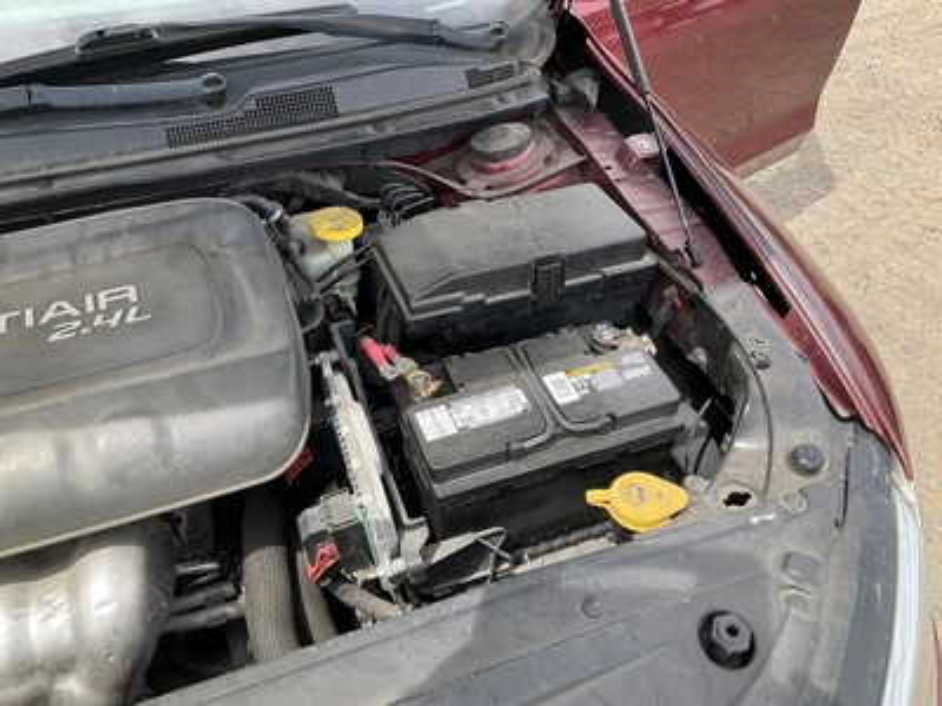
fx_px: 789
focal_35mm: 29
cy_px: 353
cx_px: 471
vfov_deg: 48.2
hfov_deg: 61.7
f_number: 1.8
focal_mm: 3
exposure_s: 1/509
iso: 25
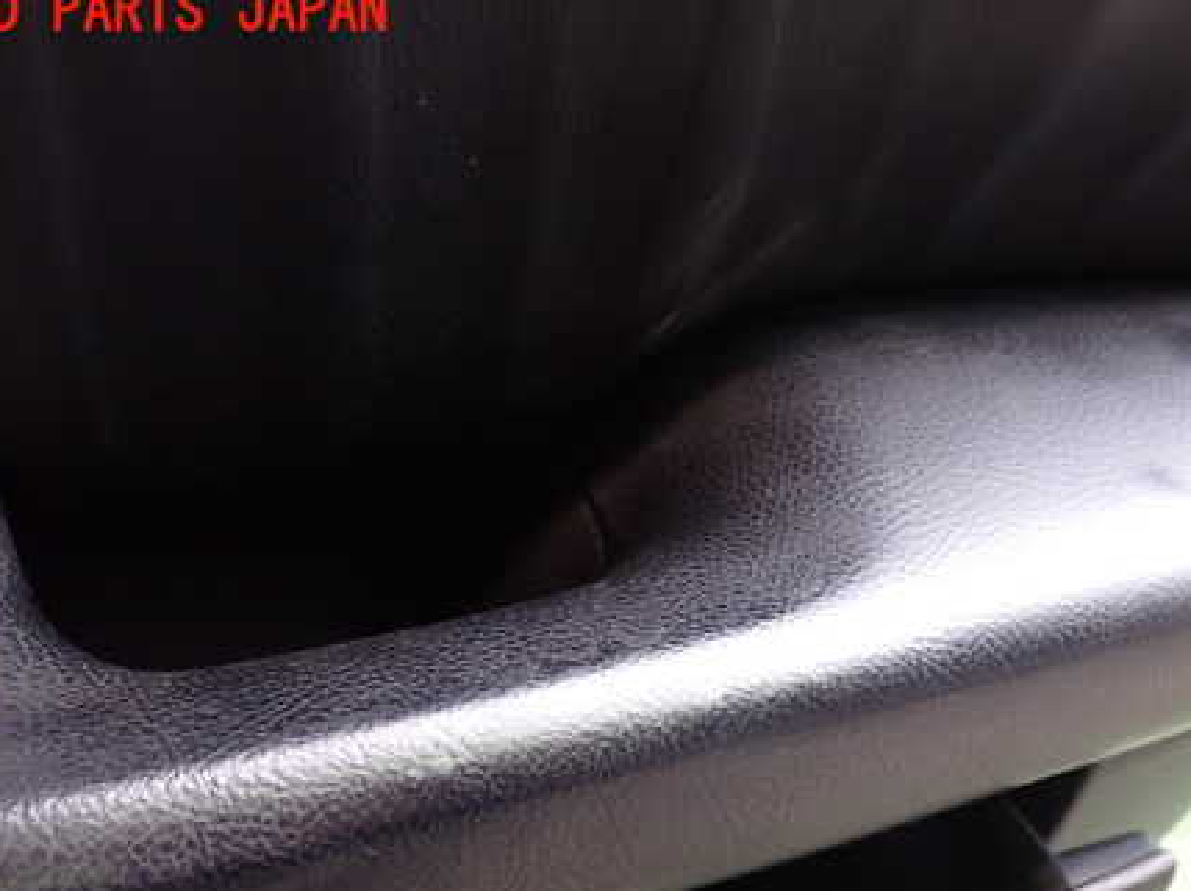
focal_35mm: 42
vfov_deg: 34.0
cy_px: 602
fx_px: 1444
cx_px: 716
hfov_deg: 44.6
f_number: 2.3
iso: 250
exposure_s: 1/30
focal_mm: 5.4
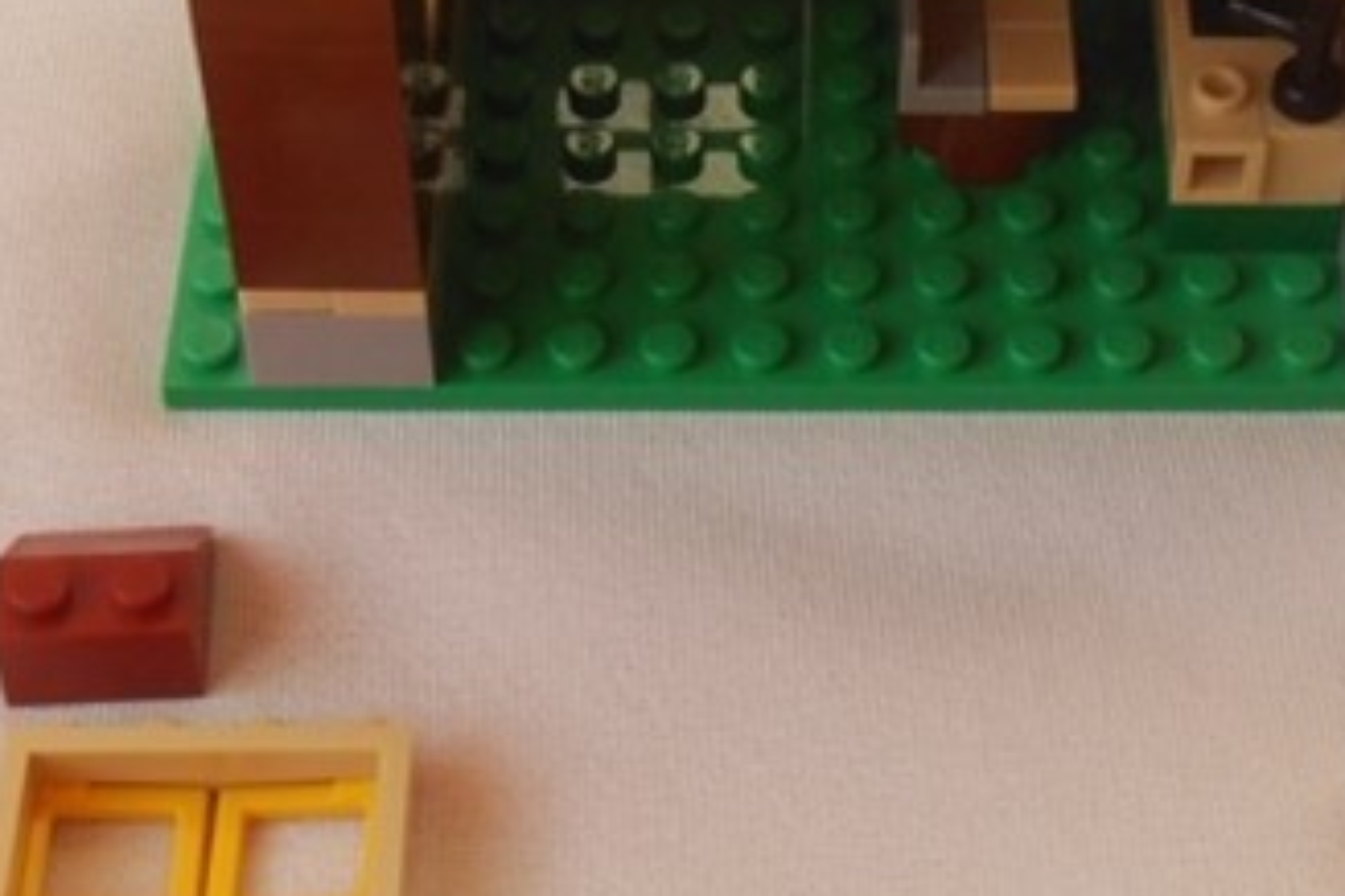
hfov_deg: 19.2
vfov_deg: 12.8
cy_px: 18
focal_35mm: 106
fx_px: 3960
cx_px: 987
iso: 80
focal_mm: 6.61
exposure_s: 1/125
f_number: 3.9
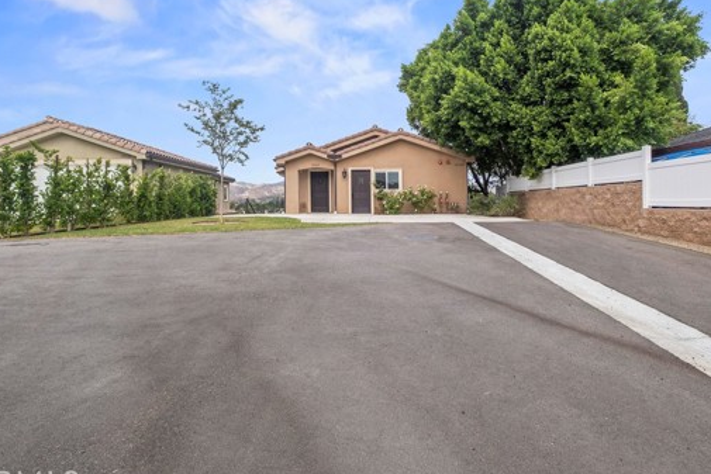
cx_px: 376
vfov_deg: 64.3
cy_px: 203
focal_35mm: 19
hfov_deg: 86.8
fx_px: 375
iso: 250
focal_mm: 10
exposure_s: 1/480
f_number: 5.6
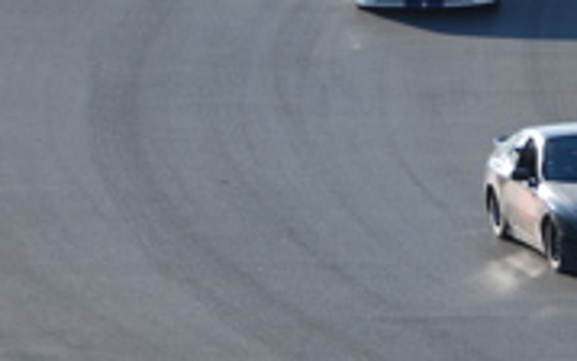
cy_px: 261
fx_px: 8177
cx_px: 711
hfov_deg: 4.0
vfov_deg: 2.5
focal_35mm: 520
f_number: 5.3
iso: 100
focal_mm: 95
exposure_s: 1/250
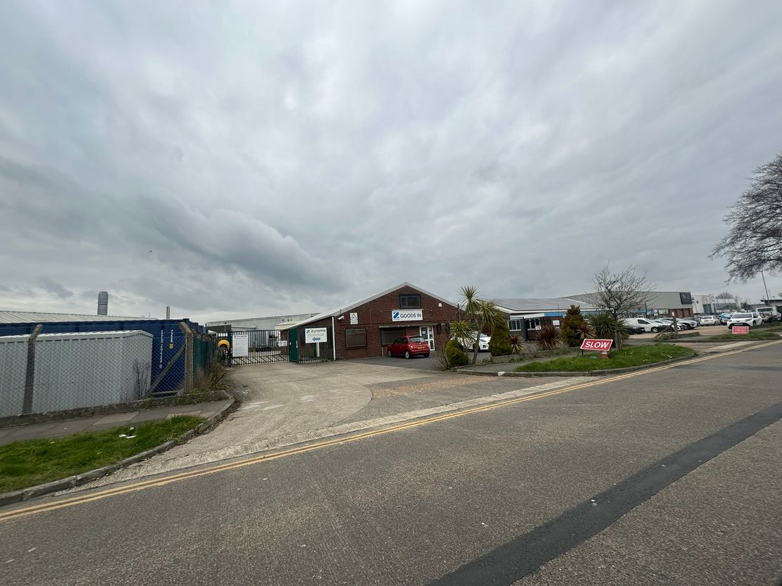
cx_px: 391
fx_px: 316
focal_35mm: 14
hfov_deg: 102.1
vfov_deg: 85.7
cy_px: 293
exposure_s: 1/1742
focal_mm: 2.22
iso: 50
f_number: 2.2
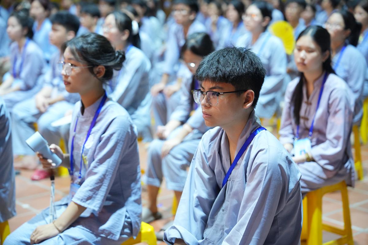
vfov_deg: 19.5
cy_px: 122
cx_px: 184
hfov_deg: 28.8
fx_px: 715
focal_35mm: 70
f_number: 2.8
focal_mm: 70
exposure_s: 1/125
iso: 4000
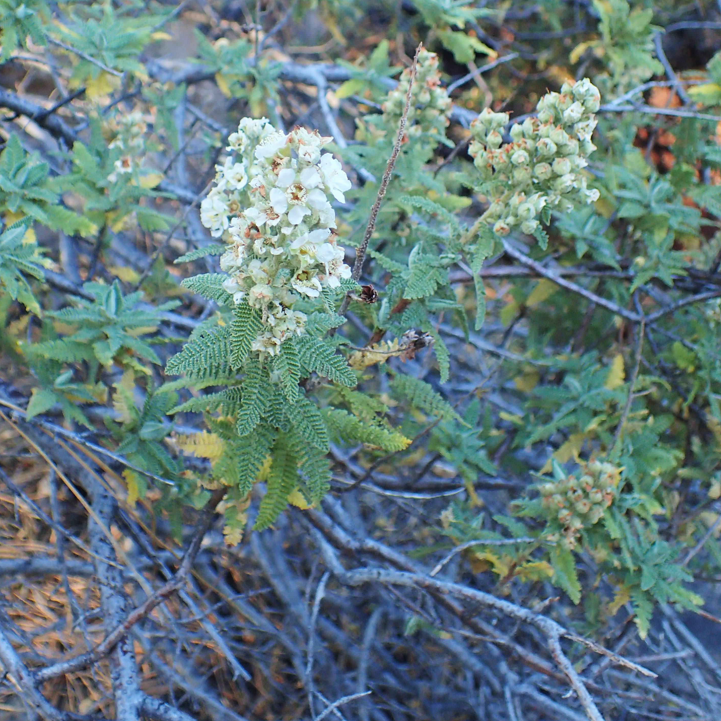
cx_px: 302
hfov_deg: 39.1
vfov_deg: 38.5
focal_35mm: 43
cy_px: 211
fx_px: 1013
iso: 250
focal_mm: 5.5
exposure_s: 1/125
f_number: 2.3
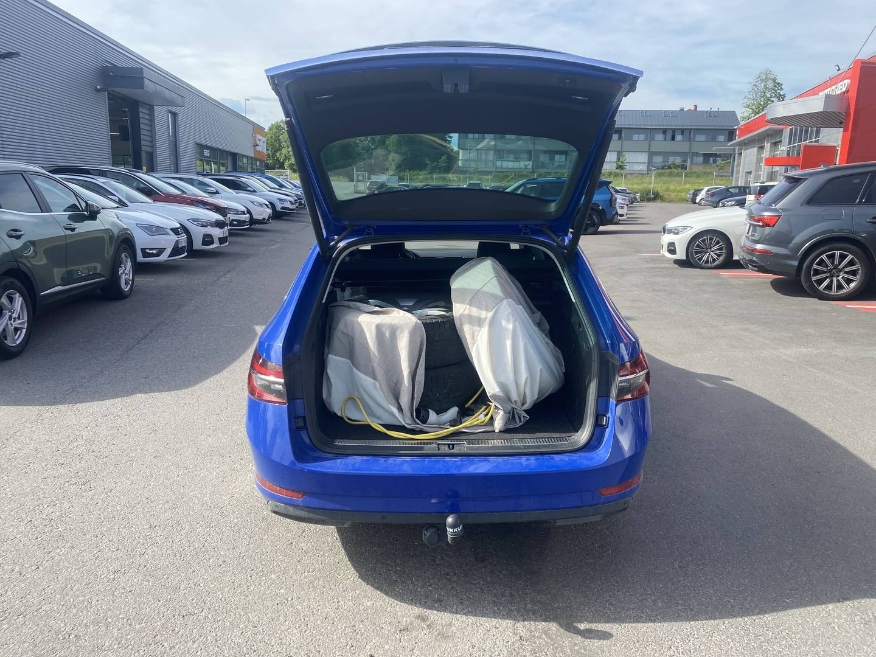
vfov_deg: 53.1
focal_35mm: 26
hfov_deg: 67.3
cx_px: 438
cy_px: 328
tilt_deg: -12.1
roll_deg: -1.2
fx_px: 658
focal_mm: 4.25
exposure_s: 1/1412
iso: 32
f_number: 1.8
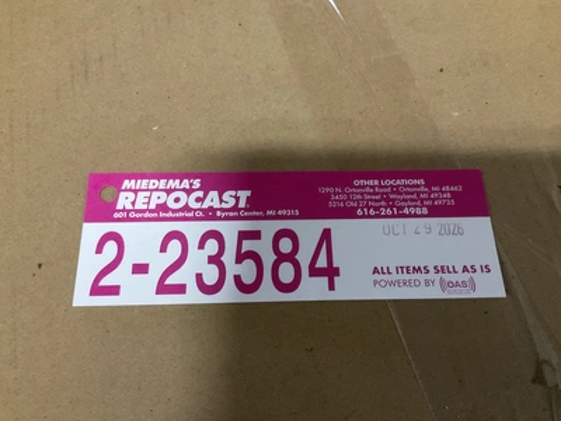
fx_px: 470
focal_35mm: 29
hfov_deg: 61.7
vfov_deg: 48.2
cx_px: 280
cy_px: 210
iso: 320
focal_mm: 3
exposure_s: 1/40
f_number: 1.8
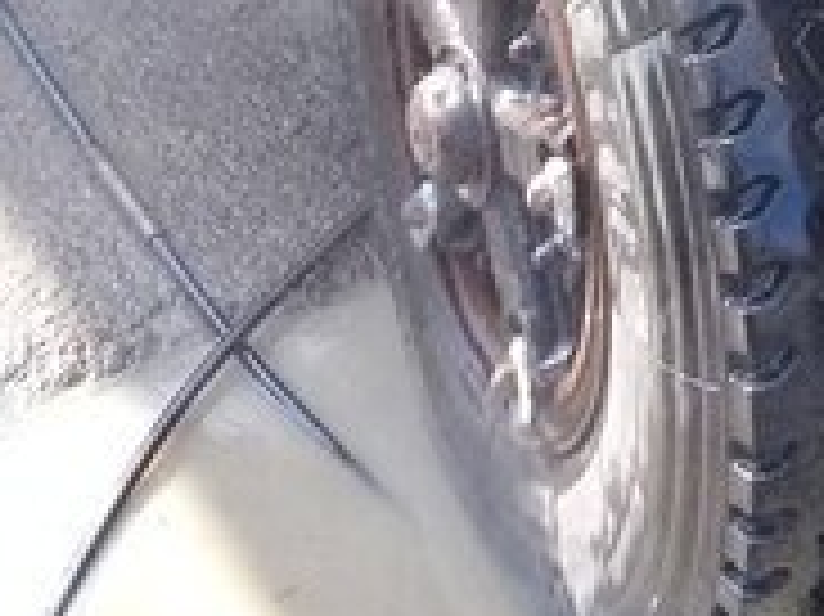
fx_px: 1998
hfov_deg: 22.9
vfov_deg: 16.8
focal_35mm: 84
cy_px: -117
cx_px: 689
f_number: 2.2
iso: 50
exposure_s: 1/140
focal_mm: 3.3
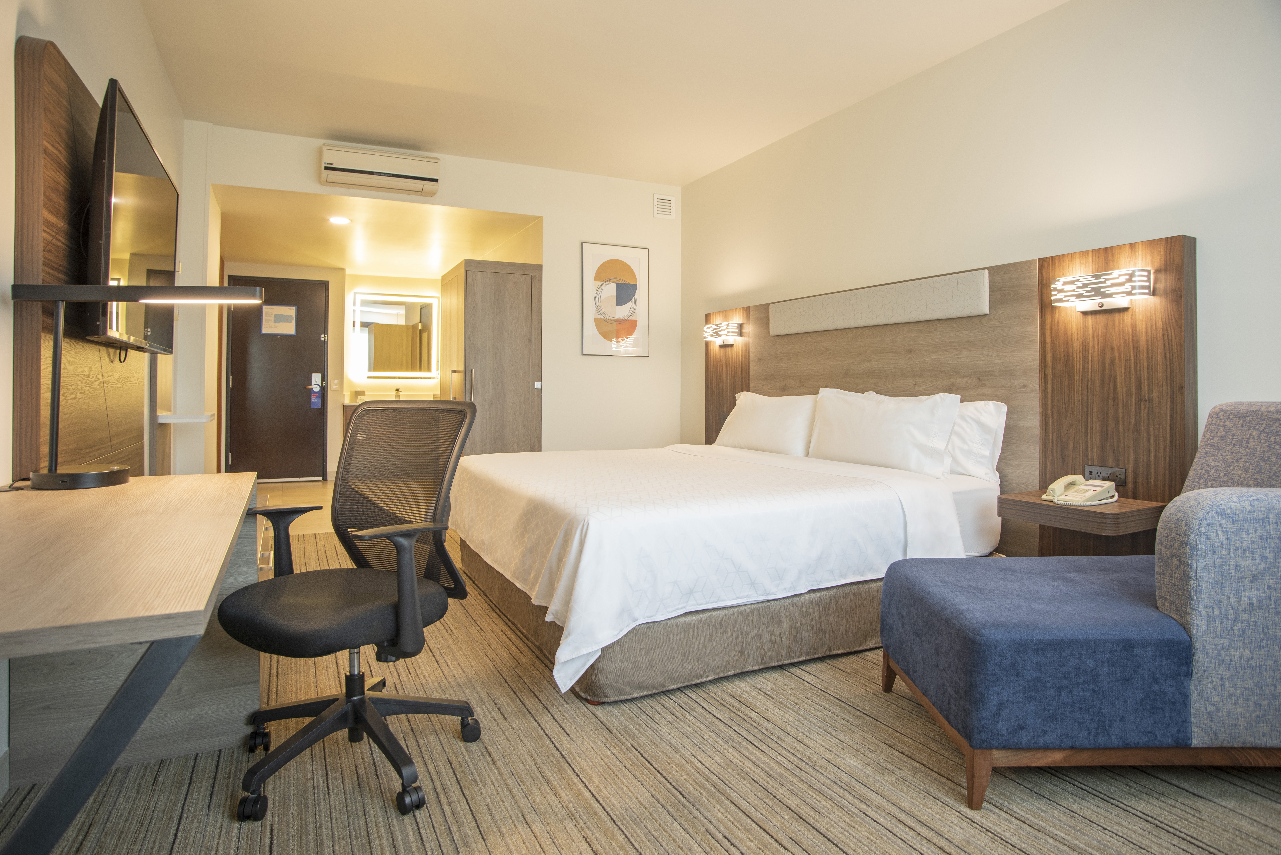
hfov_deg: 84.0
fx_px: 712
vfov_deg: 62.0
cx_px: 640
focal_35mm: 20
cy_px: 428
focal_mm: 20
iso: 200
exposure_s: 1/4
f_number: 8
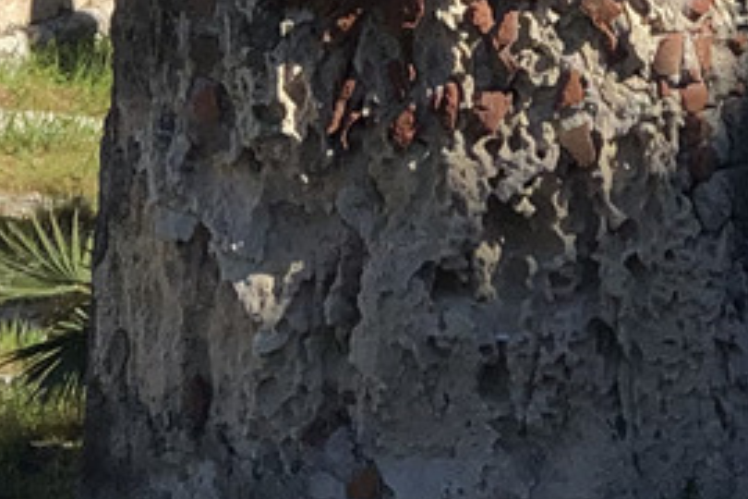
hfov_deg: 6.4
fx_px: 6648
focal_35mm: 320
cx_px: 576
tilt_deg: -0.3
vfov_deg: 4.2
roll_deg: +0.3
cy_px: -848
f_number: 2.4
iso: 16
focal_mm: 6
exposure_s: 1/1130
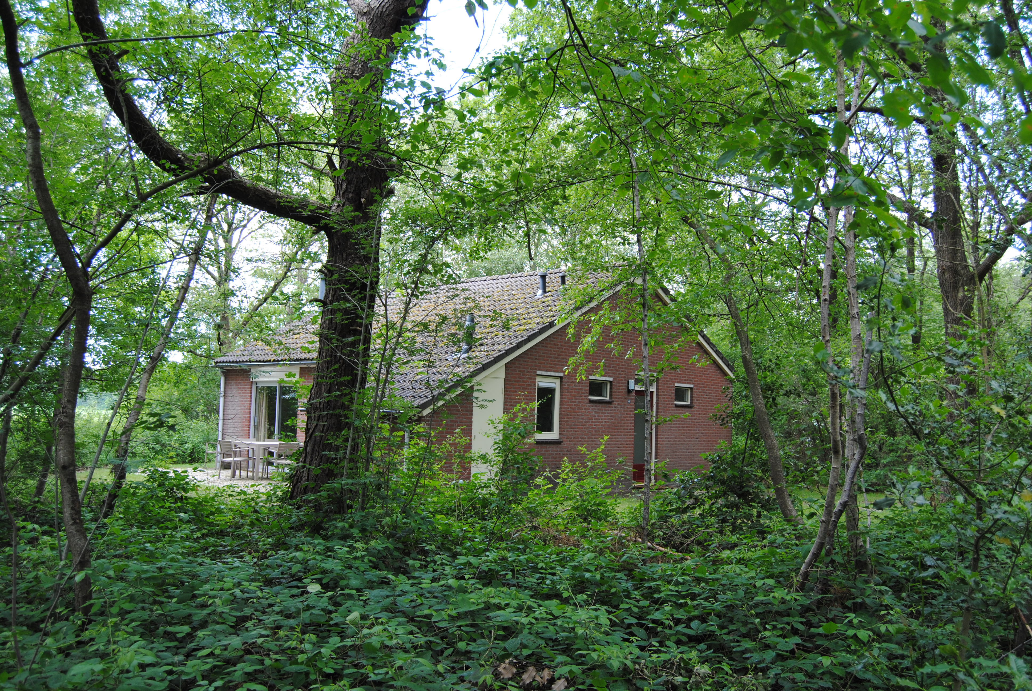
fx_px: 861
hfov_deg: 61.9
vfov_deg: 43.7
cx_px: 516
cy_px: 346
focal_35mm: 30
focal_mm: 20
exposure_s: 1/100
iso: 200
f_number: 5
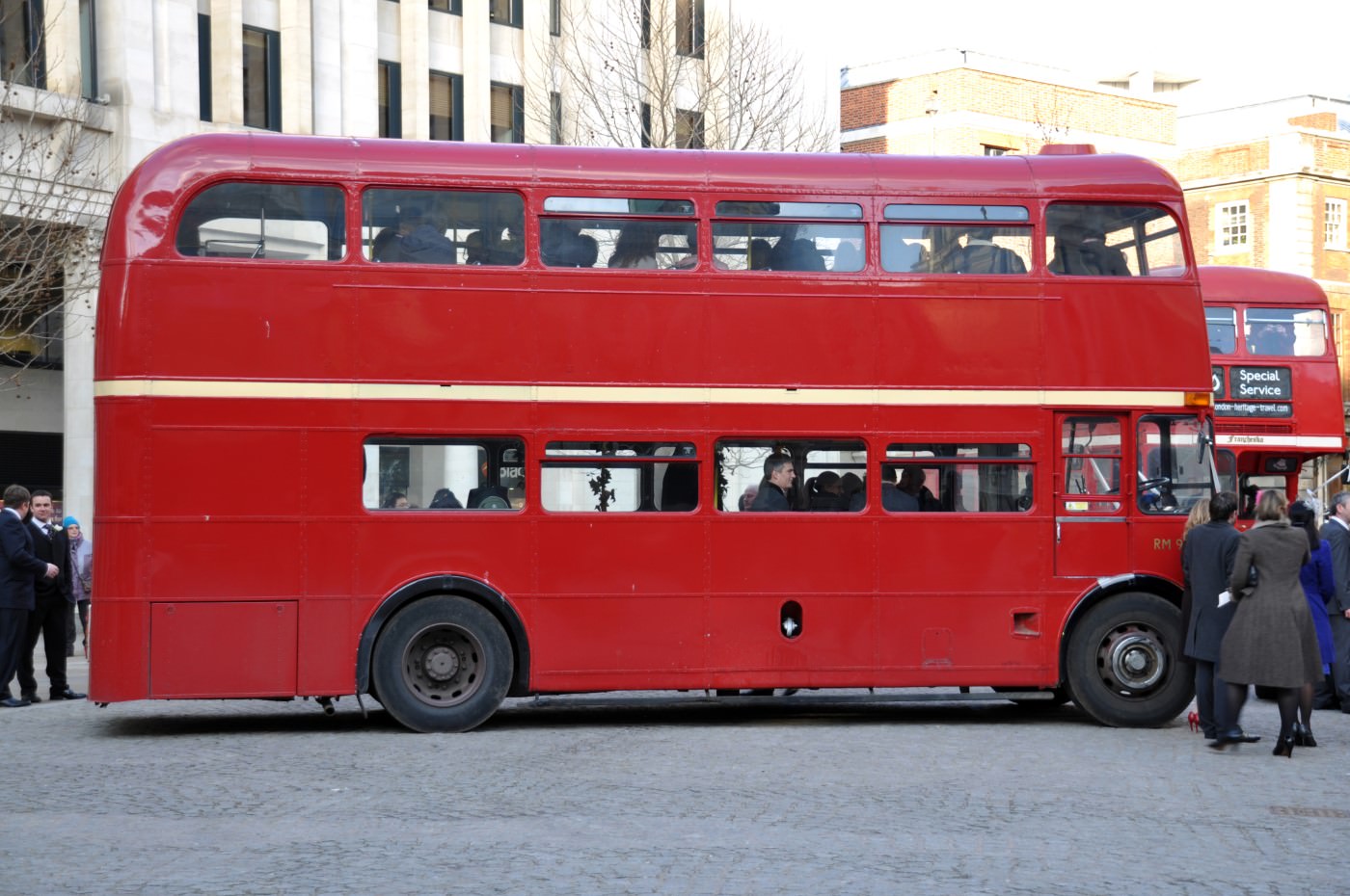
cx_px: 675
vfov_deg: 20.6
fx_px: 2472
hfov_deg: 30.5
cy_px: 448
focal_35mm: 66
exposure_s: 1/40
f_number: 4.5
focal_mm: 44
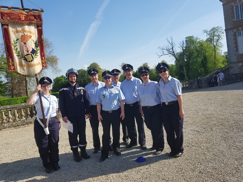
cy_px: 91
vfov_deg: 53.1
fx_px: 183
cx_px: 122
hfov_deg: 67.3
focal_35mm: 26
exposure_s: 1/1952
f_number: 1.7
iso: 40
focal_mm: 4.2
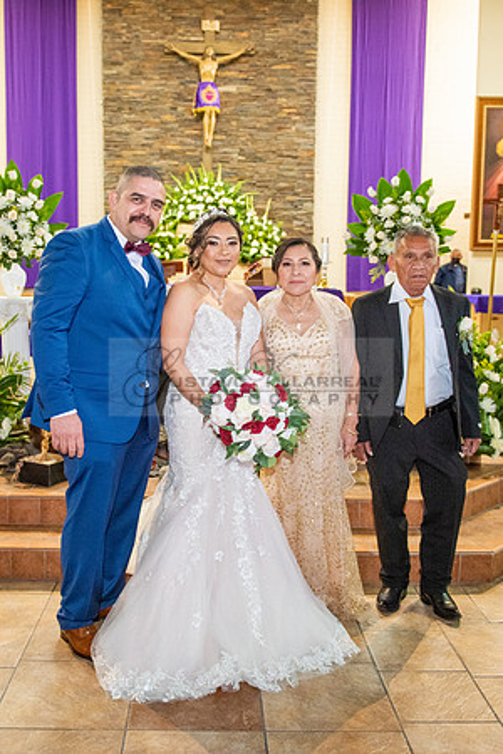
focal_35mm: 36
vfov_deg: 53.2
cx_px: 212
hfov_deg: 36.8
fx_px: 754
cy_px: 377
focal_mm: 24
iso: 2000
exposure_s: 1/160
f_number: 2.8
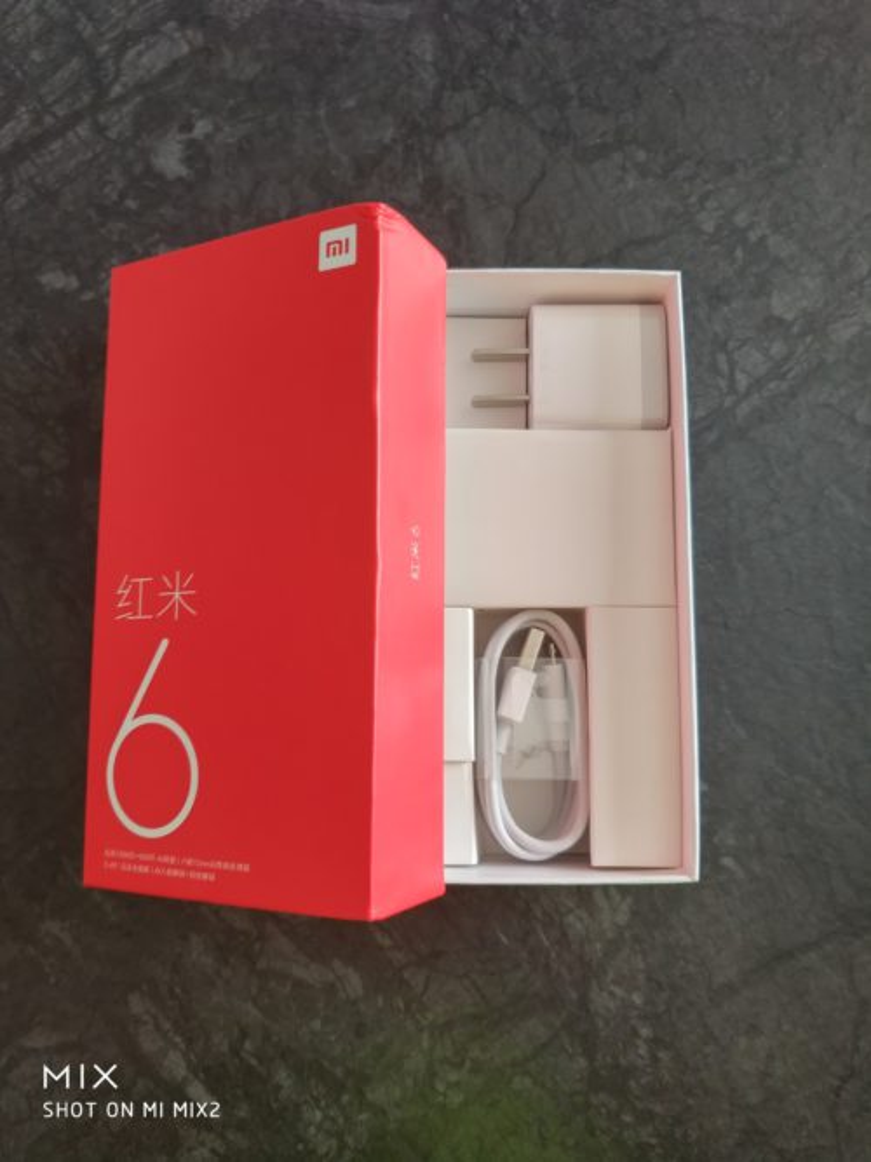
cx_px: 436
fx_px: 1074
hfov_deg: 44.1
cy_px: 581
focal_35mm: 32
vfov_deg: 56.8
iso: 200
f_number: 2
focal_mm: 4.5
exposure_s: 1/25
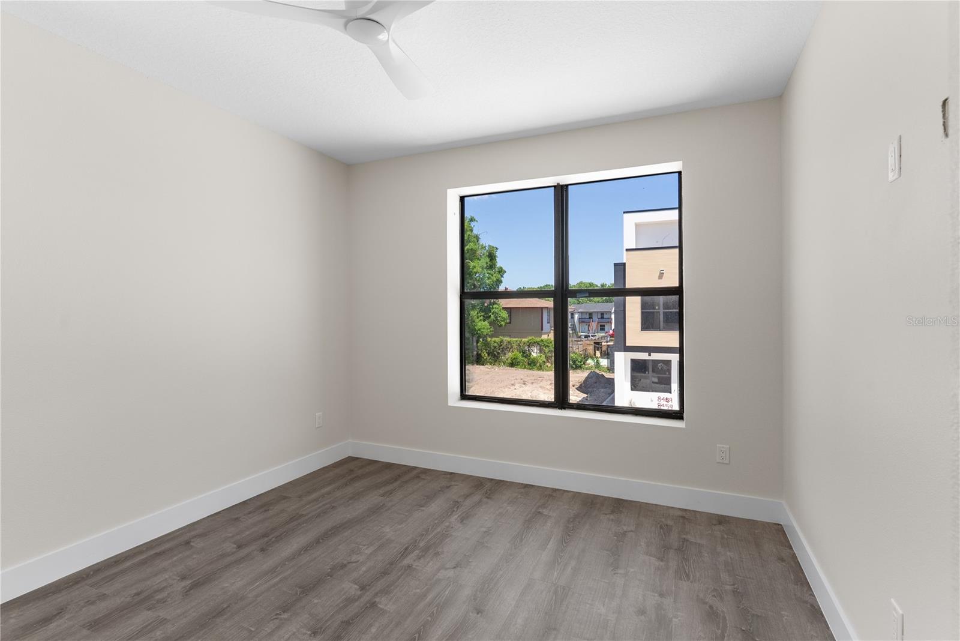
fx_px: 453
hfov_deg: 93.3
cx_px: 480
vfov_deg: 70.5
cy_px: 320
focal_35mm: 17
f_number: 8
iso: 400
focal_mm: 17
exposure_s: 1/50
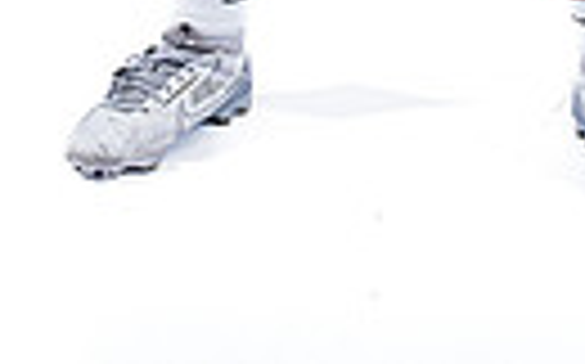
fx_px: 2549
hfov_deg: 13.1
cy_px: -643
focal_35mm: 160
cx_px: 374
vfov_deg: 7.4
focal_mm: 45.4
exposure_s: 1/250
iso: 250
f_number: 4
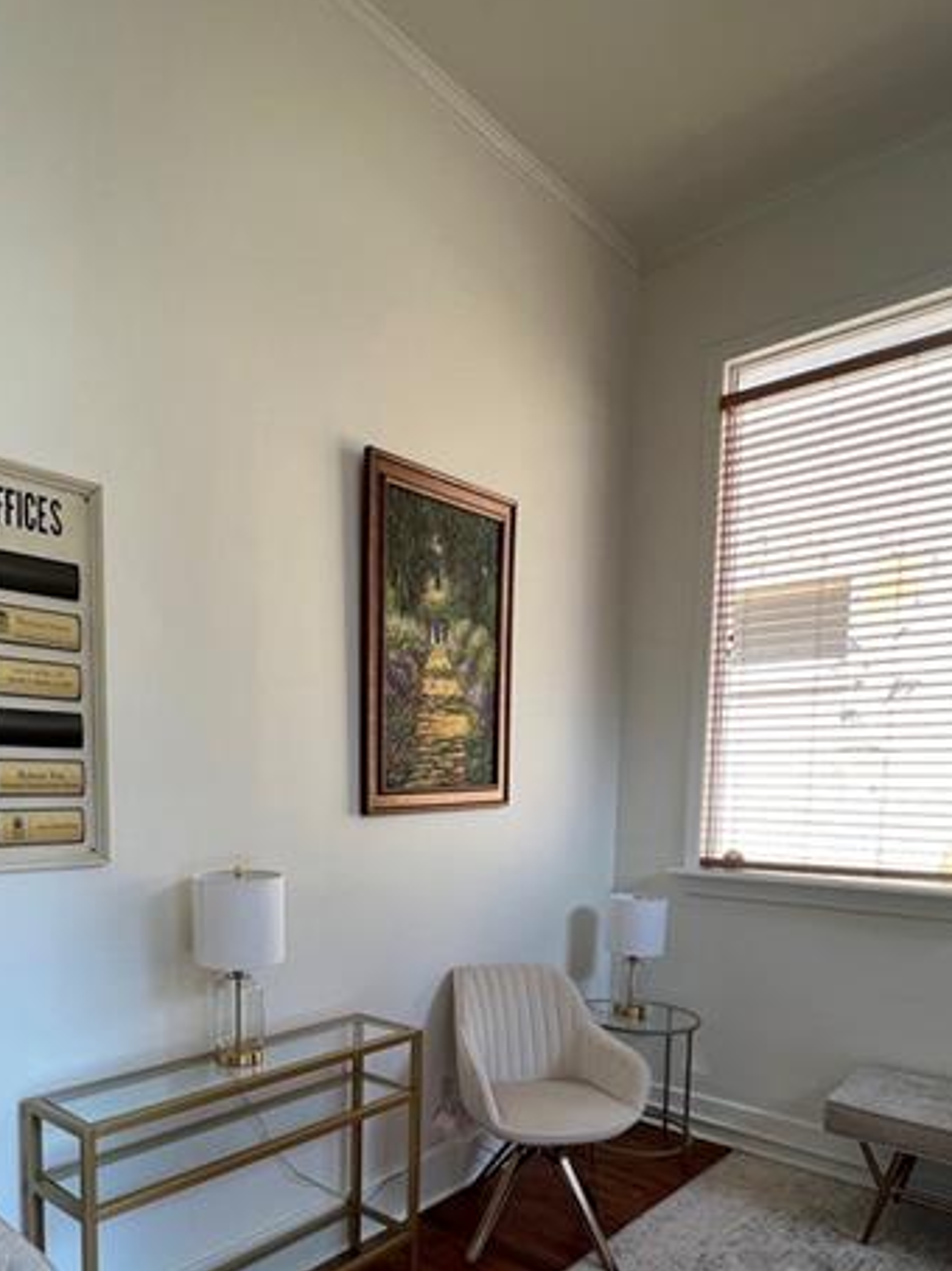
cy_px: 873
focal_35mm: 22
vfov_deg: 73.5
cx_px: 342
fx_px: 807
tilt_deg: -5.9
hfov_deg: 60.0
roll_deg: -0.2
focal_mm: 1.57
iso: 64
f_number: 1.8
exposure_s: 1/120
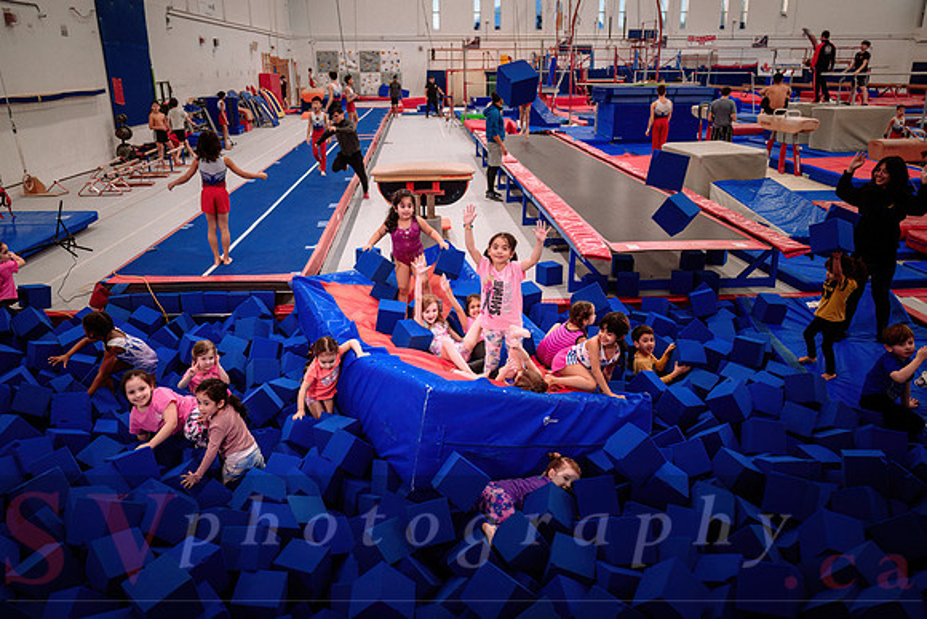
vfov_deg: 45.9
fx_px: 730
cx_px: 464
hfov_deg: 64.8
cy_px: 310
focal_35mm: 28
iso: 1600
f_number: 2.8
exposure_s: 1/400
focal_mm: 27.5
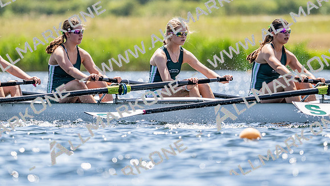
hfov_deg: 3.4
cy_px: 77
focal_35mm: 631
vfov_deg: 1.9
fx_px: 5523
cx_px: 165
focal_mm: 400
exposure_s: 1/2500
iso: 220
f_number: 4.5
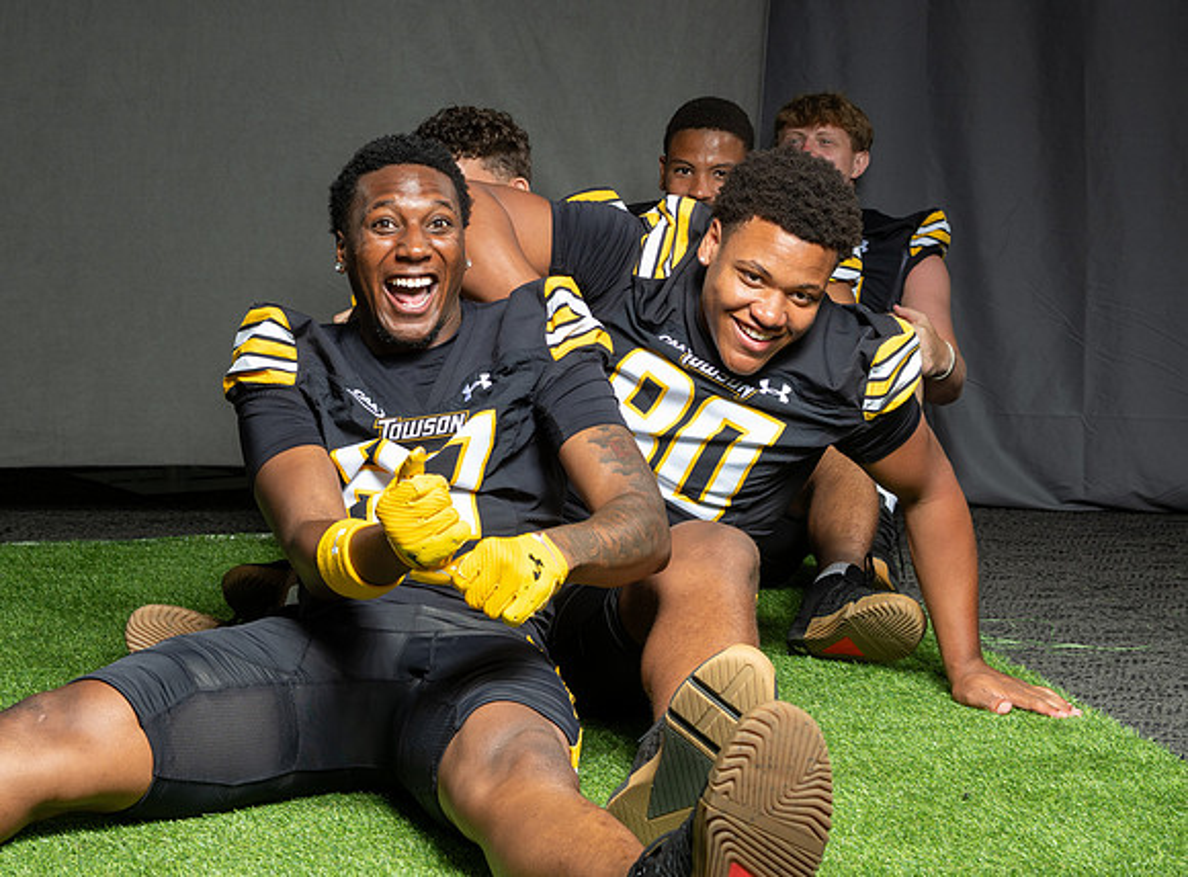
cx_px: 626
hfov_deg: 23.1
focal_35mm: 85
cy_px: 327
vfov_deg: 17.2
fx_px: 2901
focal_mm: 56
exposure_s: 1/200
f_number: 8
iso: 200
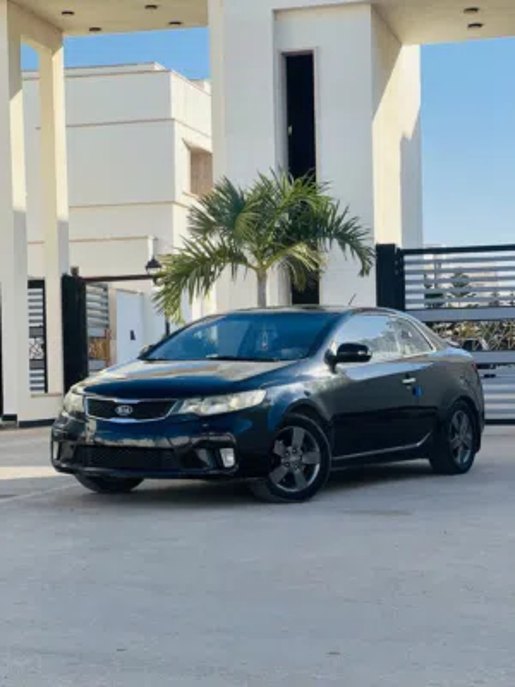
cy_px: 344
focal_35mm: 77
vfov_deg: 25.3
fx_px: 1527
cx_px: 258
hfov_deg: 19.1
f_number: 2.8
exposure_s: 1/368
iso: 32
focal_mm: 9
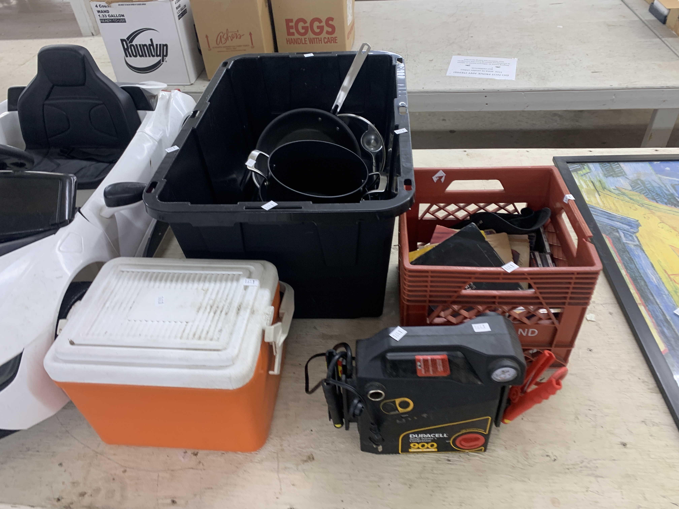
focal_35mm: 26
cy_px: 254
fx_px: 510
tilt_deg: -42.6
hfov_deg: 67.3
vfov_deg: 53.1
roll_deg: +3.4
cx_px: 340
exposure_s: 1/60
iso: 64
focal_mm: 4.25
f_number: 1.8
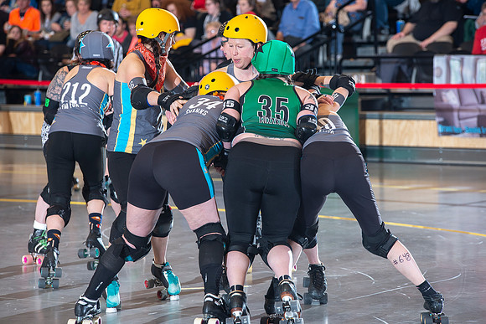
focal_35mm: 185
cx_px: 243
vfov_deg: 7.4
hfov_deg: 11.1
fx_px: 2498
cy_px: 162
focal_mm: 185
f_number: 5.6
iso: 640
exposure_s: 1/160
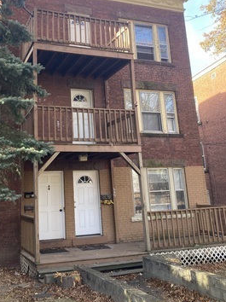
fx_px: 331
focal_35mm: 38
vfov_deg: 48.7
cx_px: 76
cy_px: 120
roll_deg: +2.6
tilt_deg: +13.0
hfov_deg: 37.3
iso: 40
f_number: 1.8
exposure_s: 1/121
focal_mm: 3.99
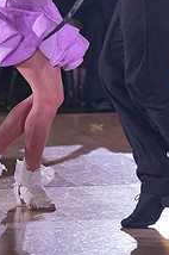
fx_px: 2706
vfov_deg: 5.4
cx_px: 123
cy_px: -43
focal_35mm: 383
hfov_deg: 3.6
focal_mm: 141
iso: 2000
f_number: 4
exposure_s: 1/500
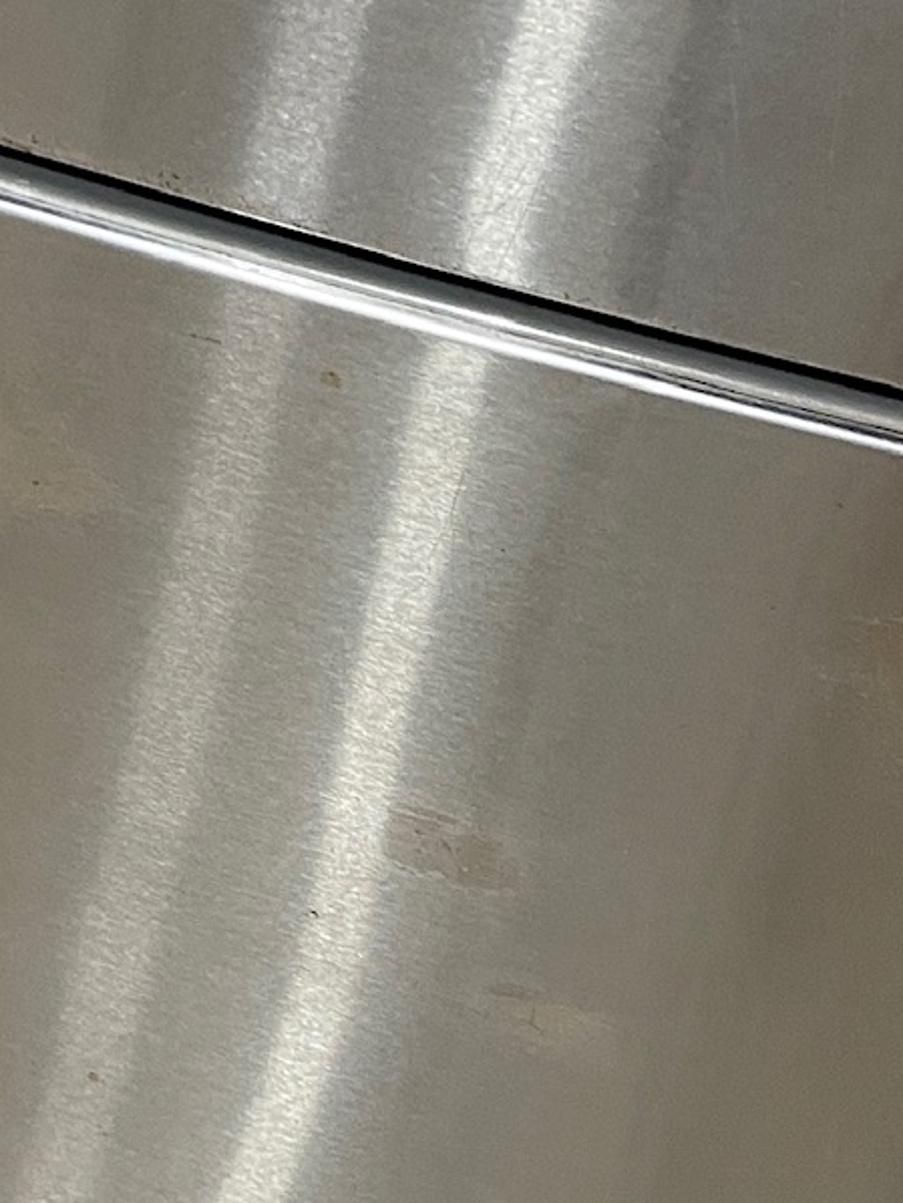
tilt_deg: -46.6
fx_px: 3093
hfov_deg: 16.4
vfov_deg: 22.0
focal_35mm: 89
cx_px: 78
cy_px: 624
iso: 160
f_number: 1.6
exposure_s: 1/50
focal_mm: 4.2
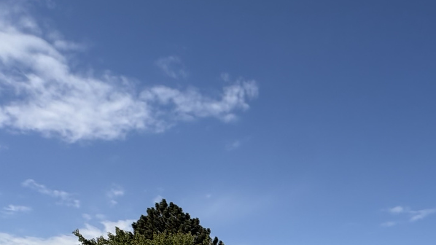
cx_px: 519
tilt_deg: -3.6
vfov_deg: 21.7
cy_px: 387
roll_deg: +1.1
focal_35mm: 44
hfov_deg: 36.3
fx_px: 509
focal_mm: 2.22
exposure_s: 1/3106
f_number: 2.2
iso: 50
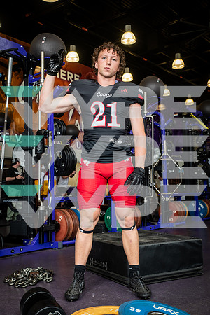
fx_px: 367
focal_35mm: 42
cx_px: 105
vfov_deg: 46.4
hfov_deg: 31.9
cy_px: 158
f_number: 5.6
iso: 500
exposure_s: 1/250
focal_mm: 42
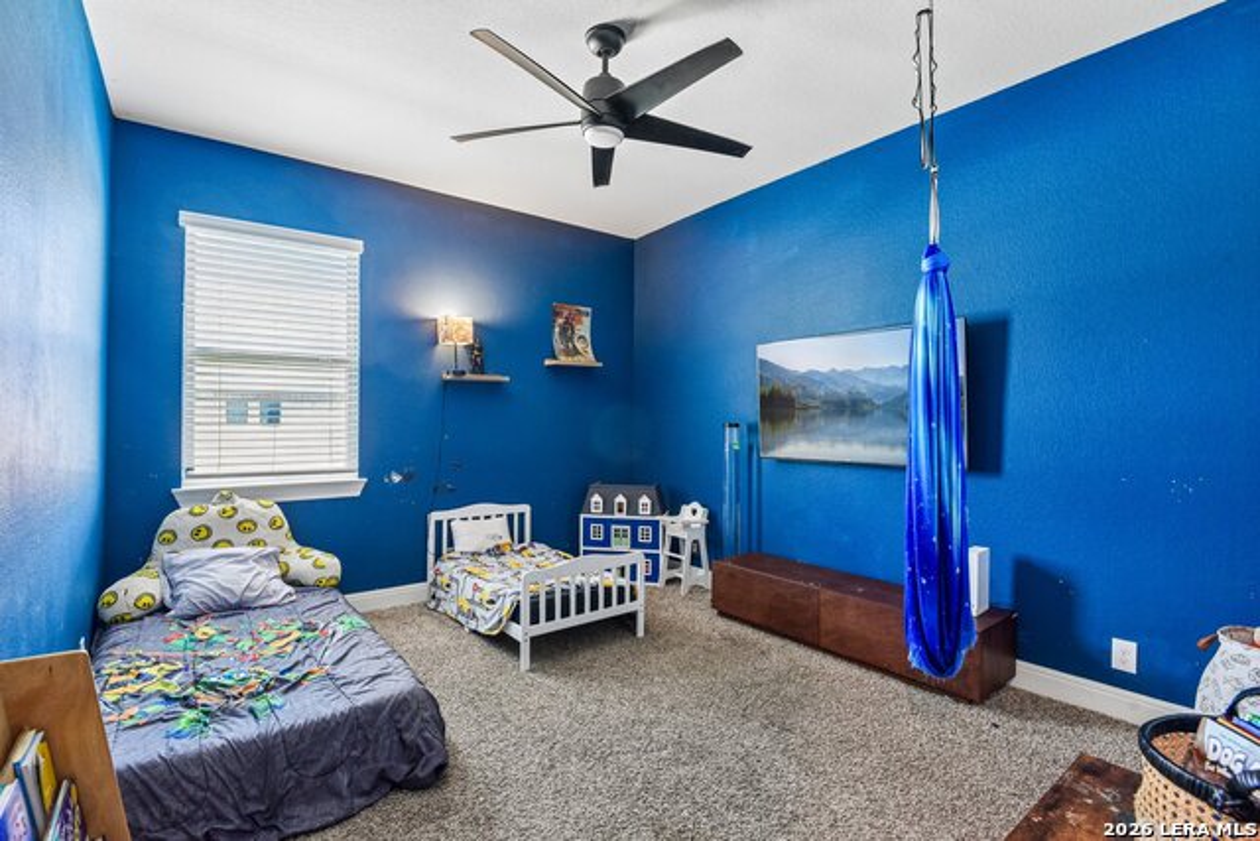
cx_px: 630
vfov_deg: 73.8
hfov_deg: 96.7
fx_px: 560
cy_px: 420
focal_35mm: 16
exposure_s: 1/15
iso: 3600
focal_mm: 16
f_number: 8
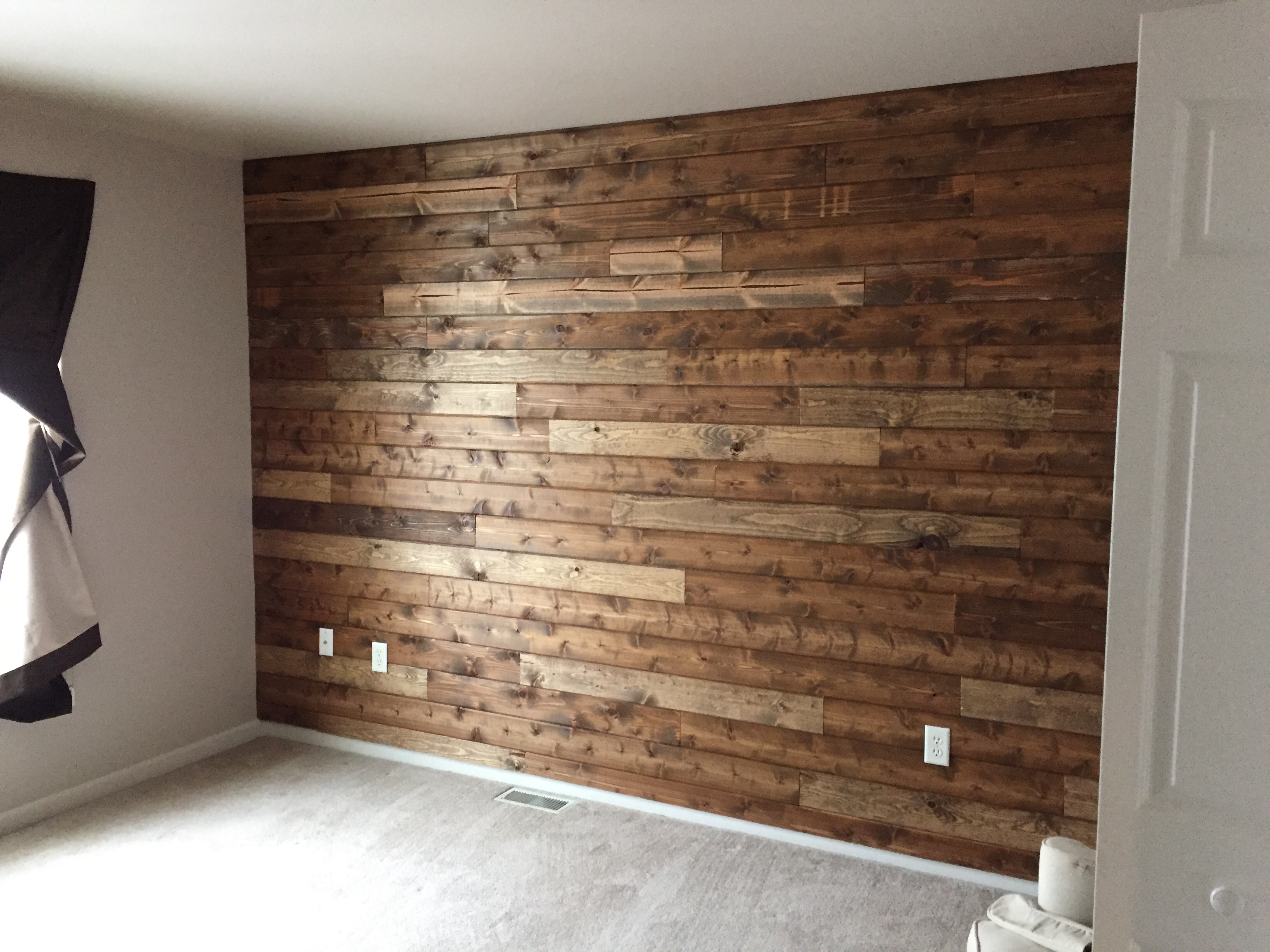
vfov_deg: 48.2
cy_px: 476
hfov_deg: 61.7
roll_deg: -0.4
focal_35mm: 29
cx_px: 635
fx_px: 1064
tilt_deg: -5.2
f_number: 2.2
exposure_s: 1/30
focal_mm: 4.15
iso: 250
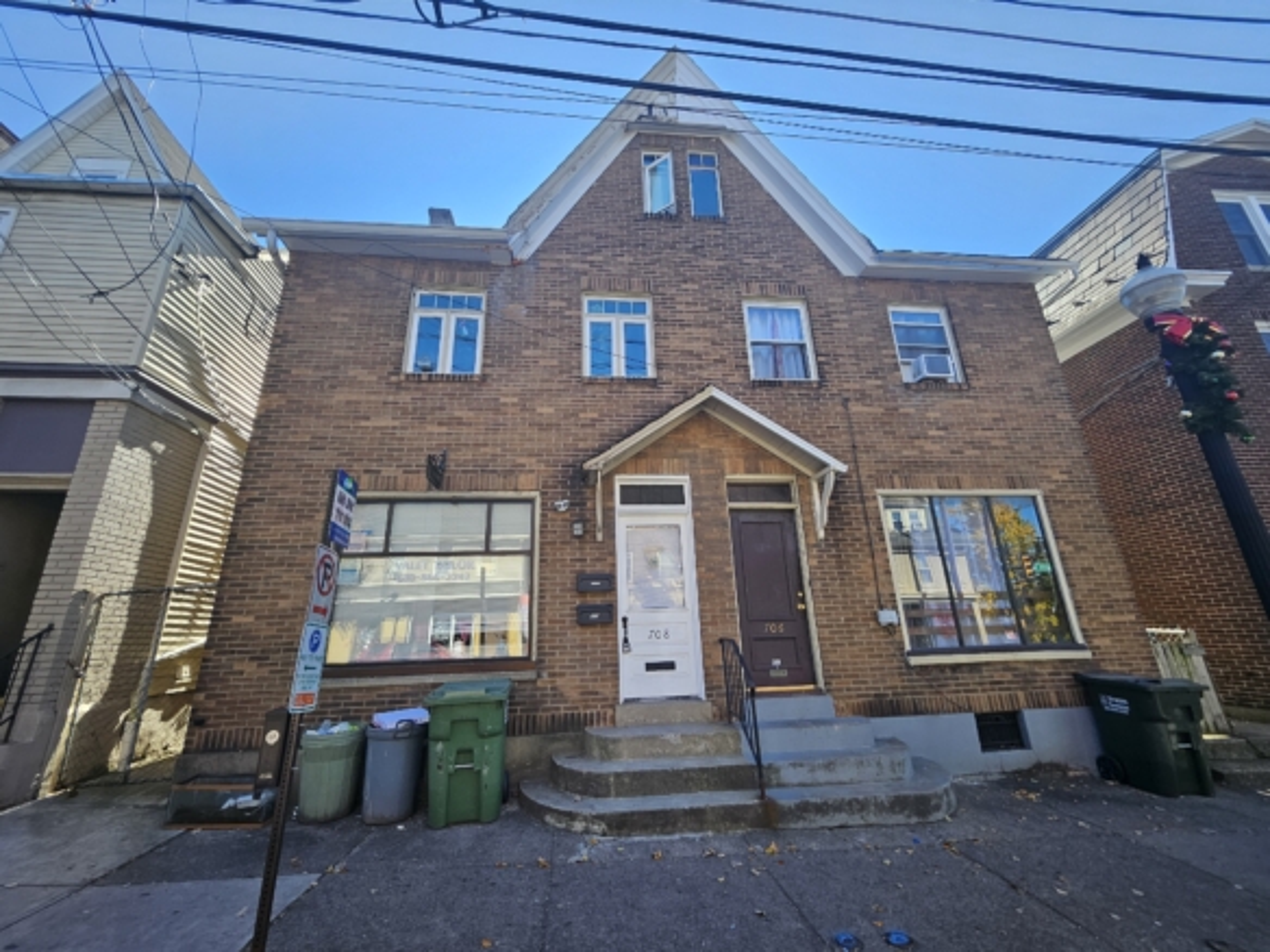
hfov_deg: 106.2
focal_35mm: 13
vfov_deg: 89.9
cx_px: 635
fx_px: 477
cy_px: 476
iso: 32
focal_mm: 1.74
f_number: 2.2
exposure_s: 1/262
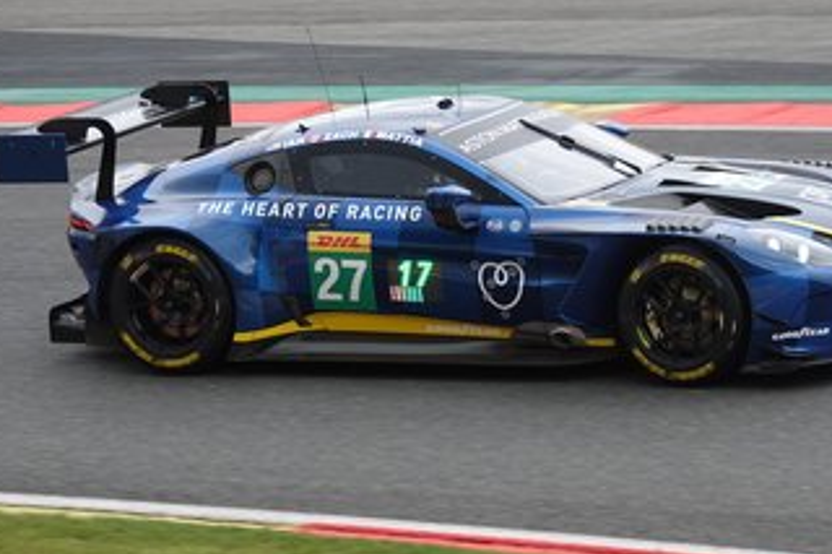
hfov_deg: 7.6
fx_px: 6237
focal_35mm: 270
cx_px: 525
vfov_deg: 5.1
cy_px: 252
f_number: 4
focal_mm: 70.27
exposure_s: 1/800
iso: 250
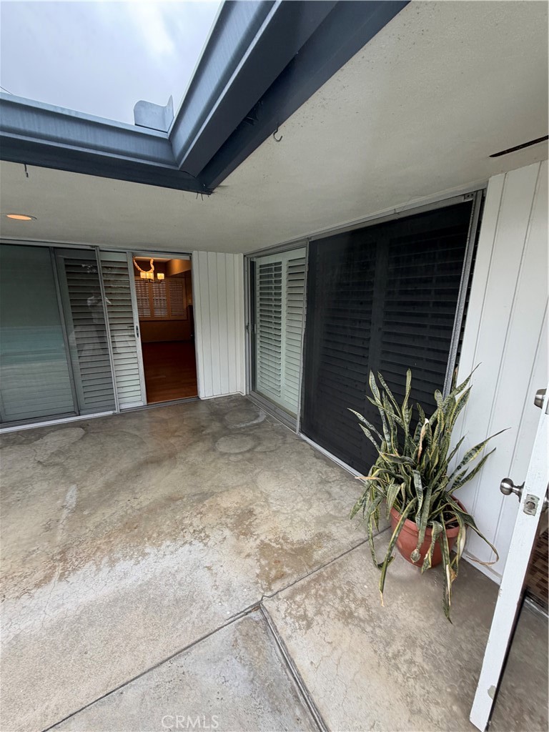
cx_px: 274
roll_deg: -2.5
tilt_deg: -12.0
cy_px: 366
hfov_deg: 85.7
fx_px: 296
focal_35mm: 14
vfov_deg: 102.1
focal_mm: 2.22
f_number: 2.2
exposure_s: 1/121
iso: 64
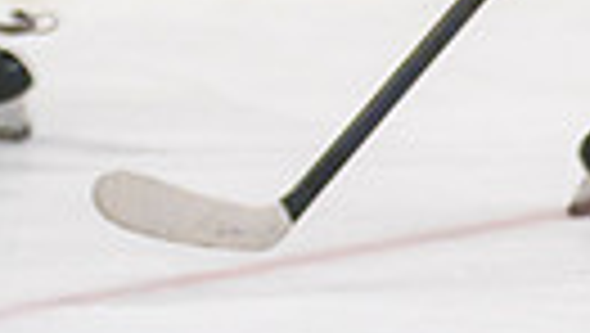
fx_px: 17289
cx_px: 957
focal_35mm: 1104
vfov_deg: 1.1
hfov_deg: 2.0
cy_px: -197
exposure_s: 1/640
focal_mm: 135
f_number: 2.8
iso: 640
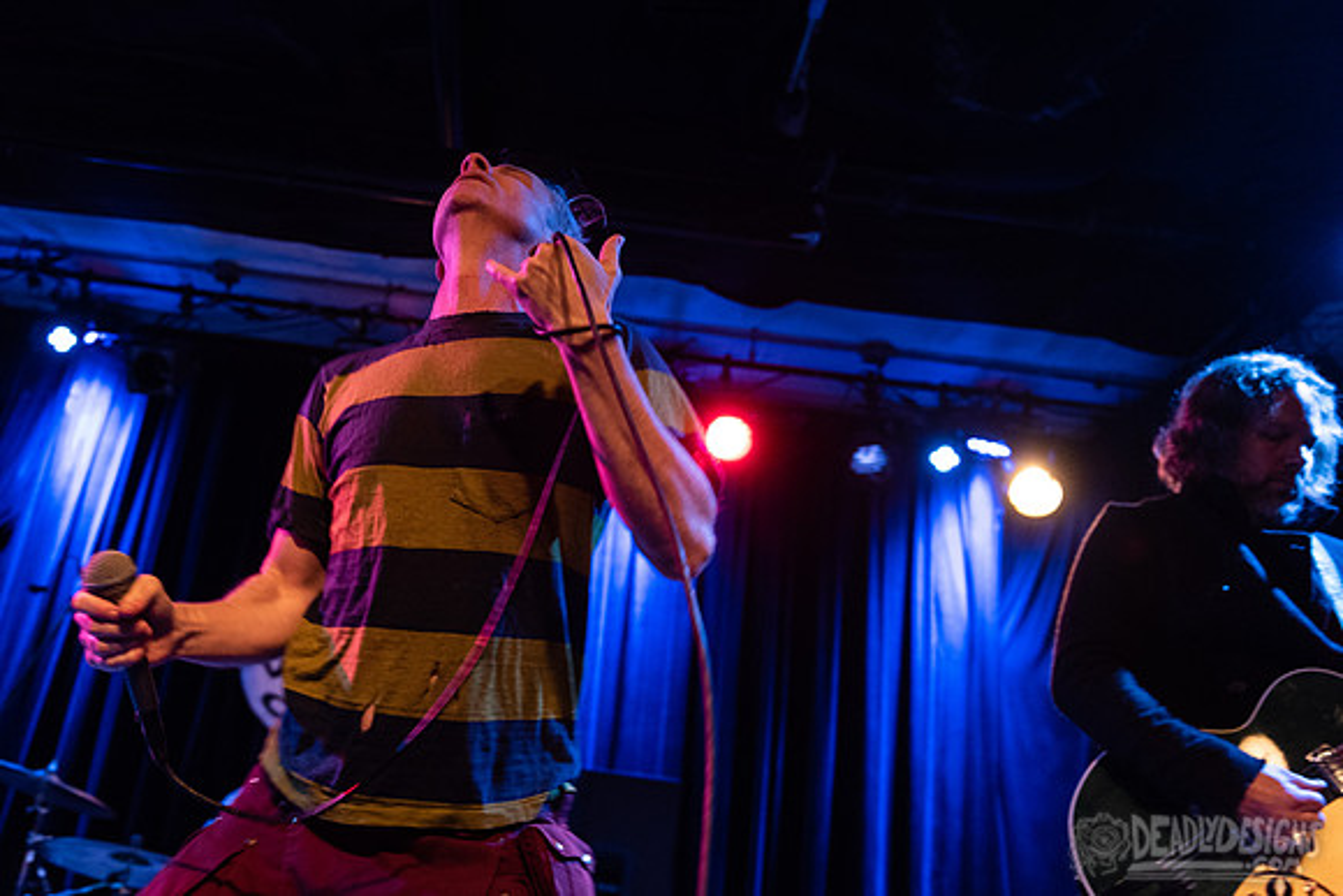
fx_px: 1390
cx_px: 561
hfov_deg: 51.3
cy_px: 376
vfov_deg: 35.6
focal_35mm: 37
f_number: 3.2
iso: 2000
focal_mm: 32
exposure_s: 1/160
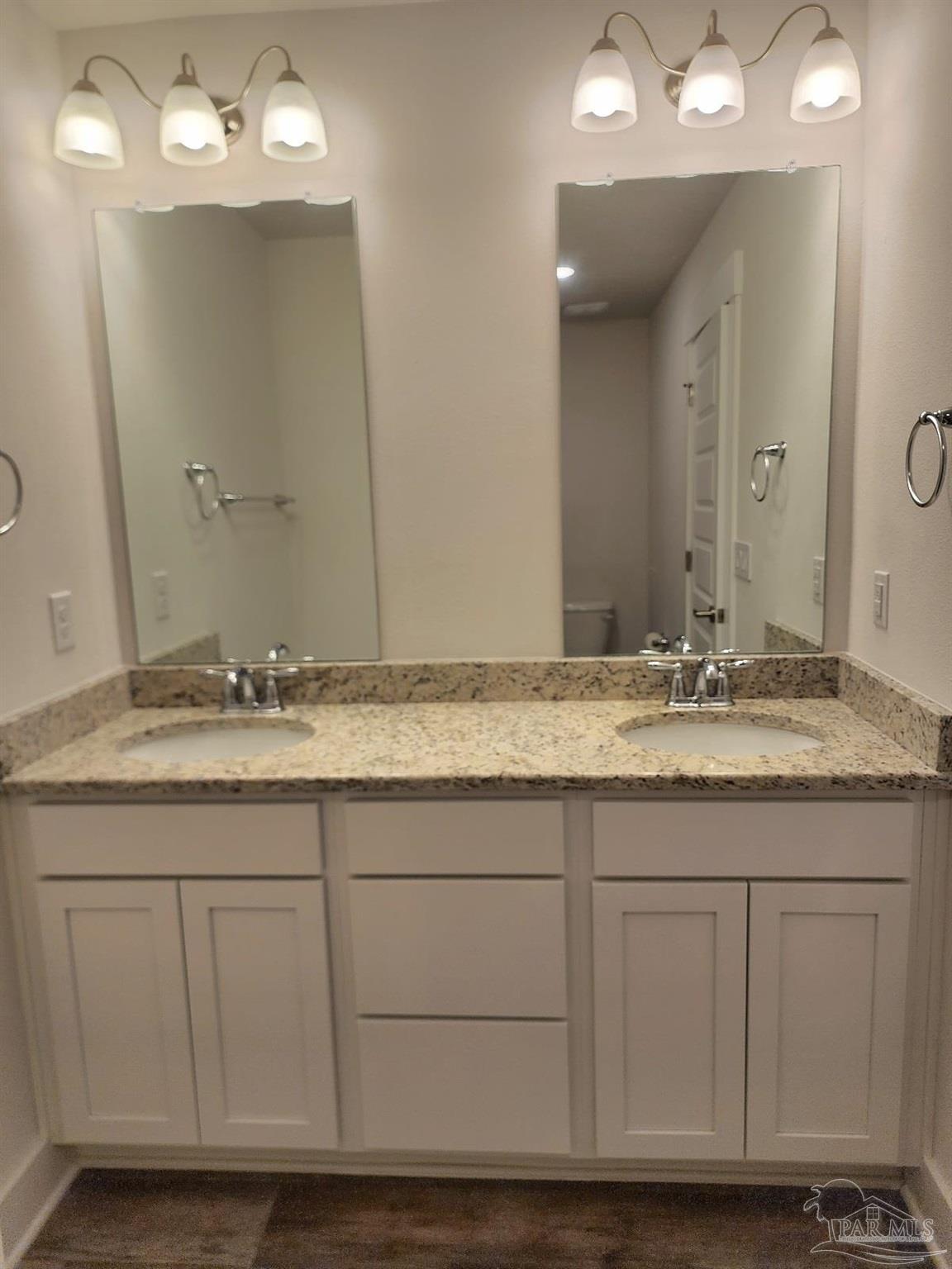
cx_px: 476
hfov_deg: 58.9
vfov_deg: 73.9
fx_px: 843
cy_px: 634
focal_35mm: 23
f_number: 1.8
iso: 32
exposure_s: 1/120
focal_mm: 6.4
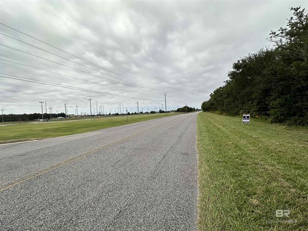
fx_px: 125
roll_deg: +2.5
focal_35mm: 14
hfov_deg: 102.1
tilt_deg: -1.2
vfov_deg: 85.7
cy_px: 116
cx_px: 154
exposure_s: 1/2882
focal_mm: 2.22
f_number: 2.2
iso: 50
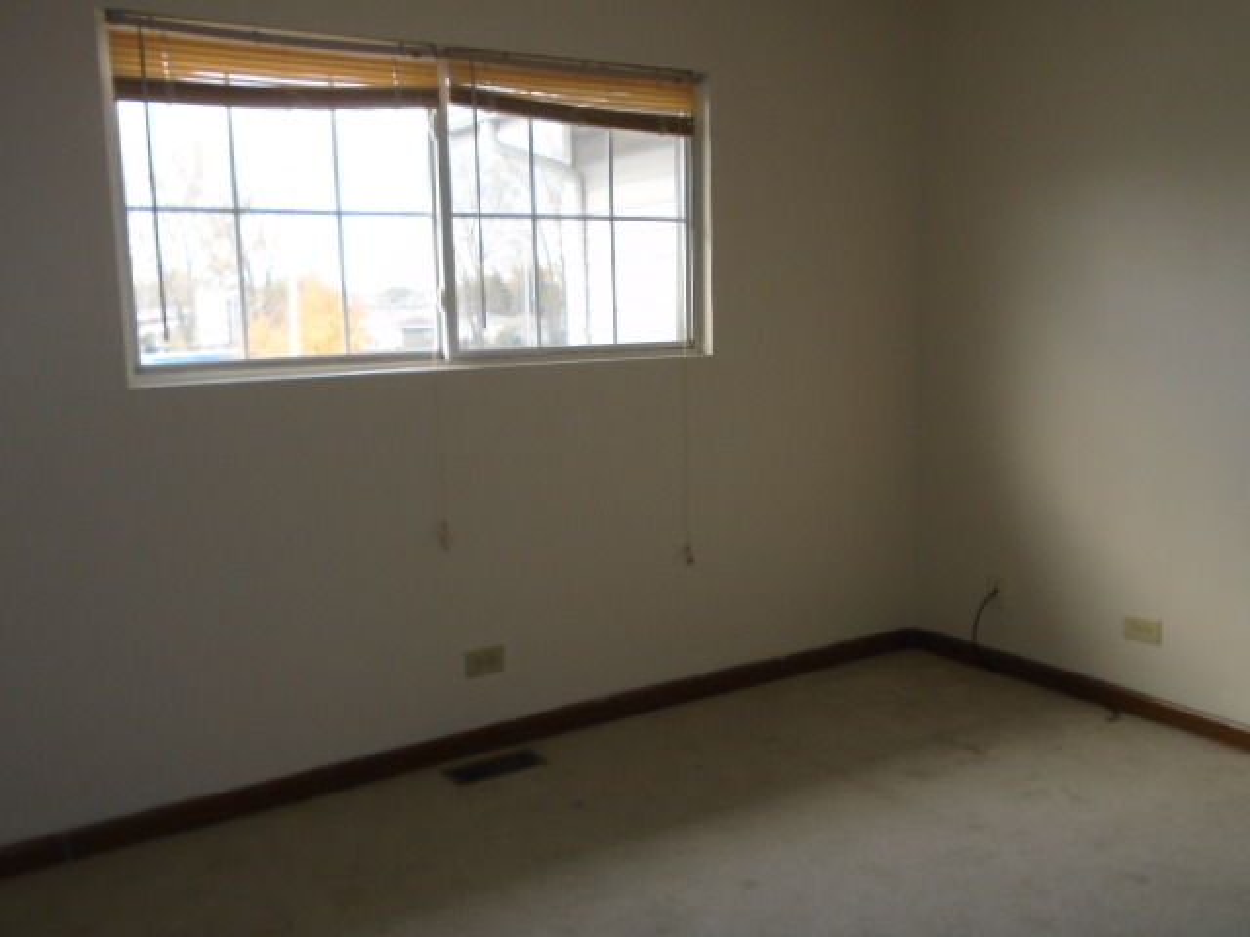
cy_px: 468
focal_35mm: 31
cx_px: 625
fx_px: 1119
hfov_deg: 58.4
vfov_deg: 45.4
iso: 100
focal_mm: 5.5
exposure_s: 1/40
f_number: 3.5
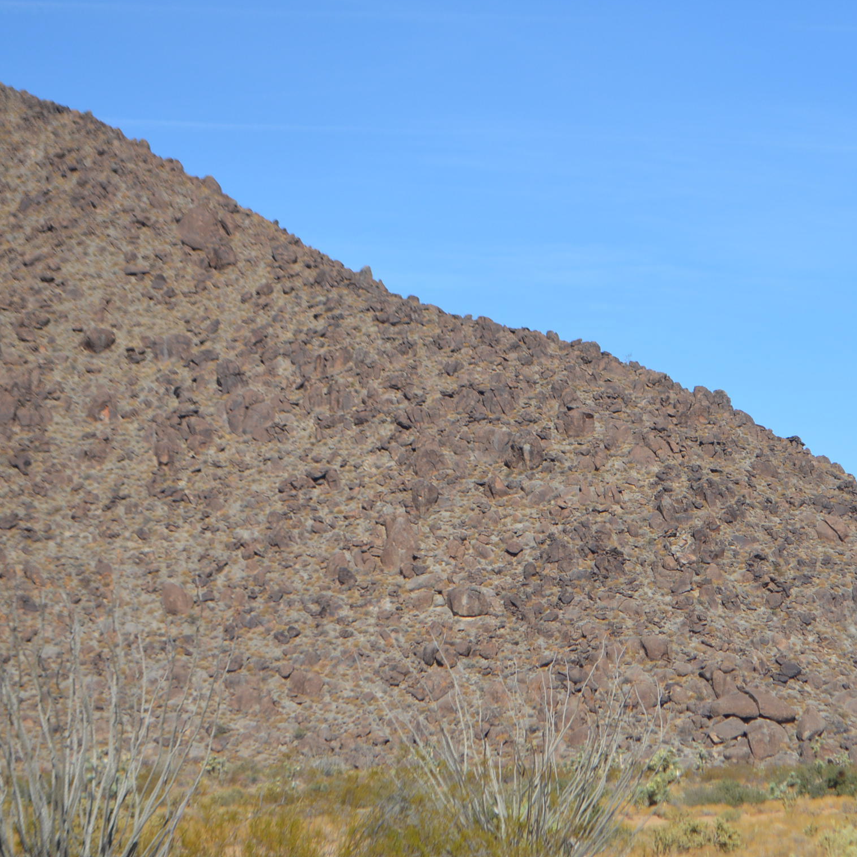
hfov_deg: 12.5
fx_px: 3889
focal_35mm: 139
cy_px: 527
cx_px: 720
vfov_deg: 12.6
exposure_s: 1/1600
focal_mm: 55
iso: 400
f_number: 7.1
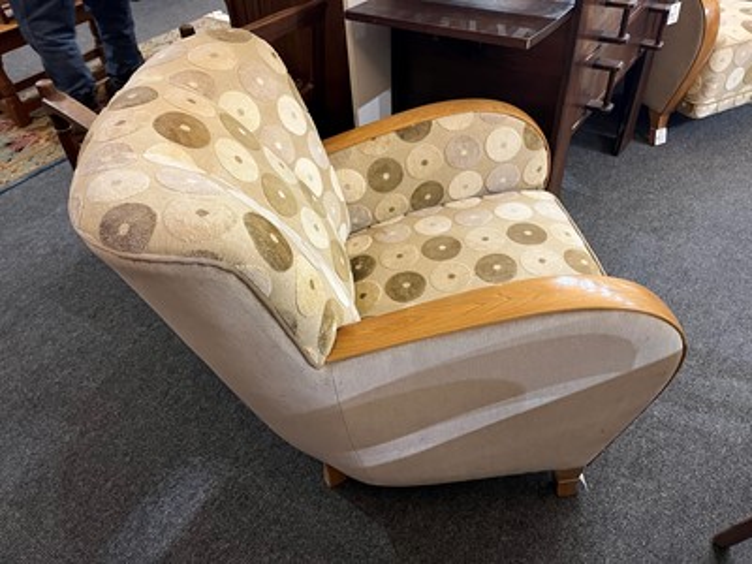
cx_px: 376
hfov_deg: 67.3
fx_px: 565
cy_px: 282
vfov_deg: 53.1
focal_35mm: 26
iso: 200
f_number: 1.6
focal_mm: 5.1
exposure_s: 1/50
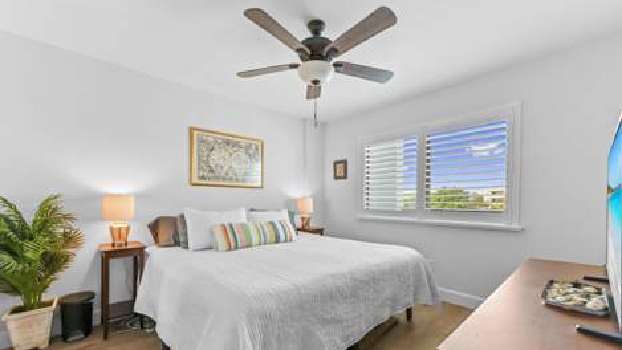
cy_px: 198
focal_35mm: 15
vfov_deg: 70.2
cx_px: 309
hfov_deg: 103.0
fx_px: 247
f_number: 9
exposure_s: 1/100
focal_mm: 14
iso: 1250
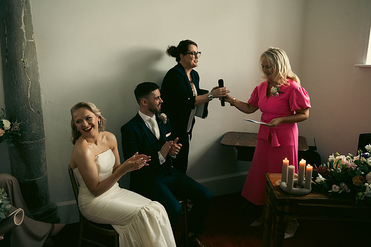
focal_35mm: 31
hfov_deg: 60.3
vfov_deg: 42.3
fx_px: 320
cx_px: 186
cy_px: 124
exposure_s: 1/160
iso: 800
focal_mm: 31
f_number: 3.5
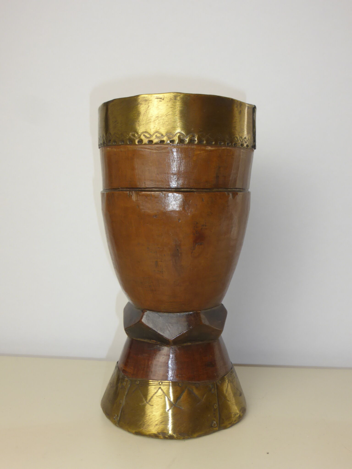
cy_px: 234
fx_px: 461
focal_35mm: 34
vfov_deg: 54.0
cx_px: 176
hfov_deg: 41.8
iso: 160
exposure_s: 1/60
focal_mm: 6.1
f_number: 3.7
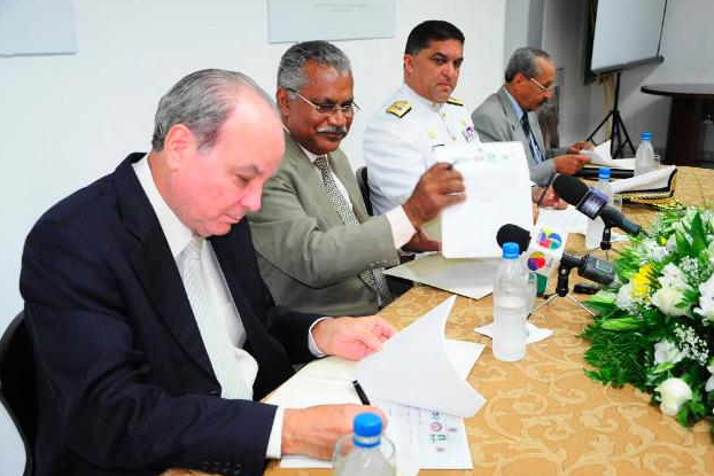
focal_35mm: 39
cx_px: 364
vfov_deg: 34.6
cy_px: 238
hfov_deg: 50.1
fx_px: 764
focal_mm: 25
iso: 800
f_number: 5
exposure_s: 1/60
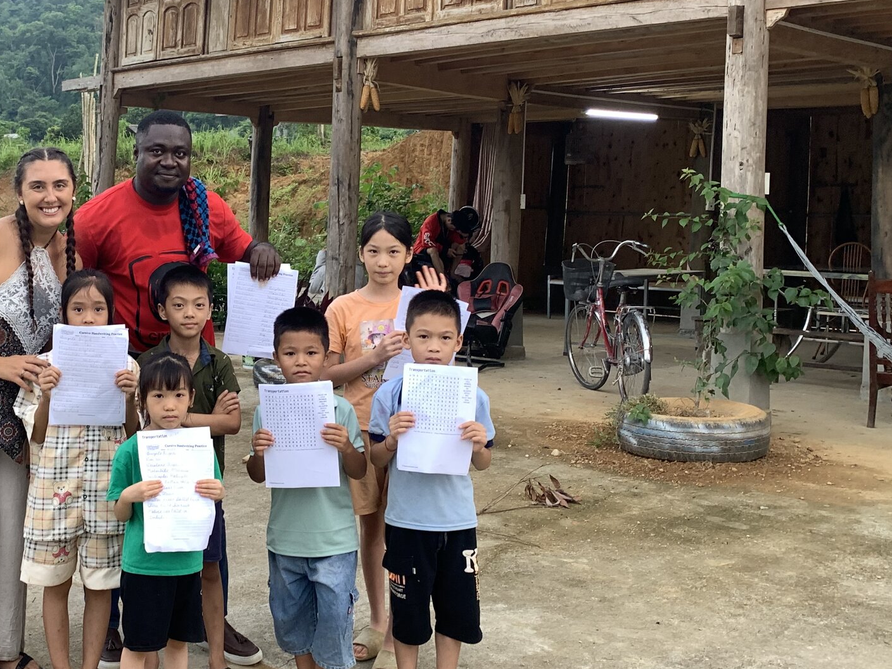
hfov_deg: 38.6
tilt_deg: -1.8
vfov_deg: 30.3
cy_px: 316
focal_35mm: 48
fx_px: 1237
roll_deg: +0.4
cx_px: 220
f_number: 1.8
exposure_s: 1/122
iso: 50
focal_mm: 4.25
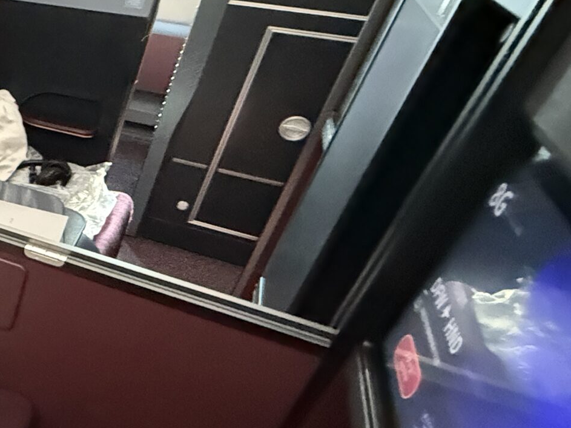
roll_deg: -2.3
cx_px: -185
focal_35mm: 38
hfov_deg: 33.9
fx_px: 627
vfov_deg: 37.7
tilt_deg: -30.4
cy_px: 236
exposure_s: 1/54
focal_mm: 2.22
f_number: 2.2
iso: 1250
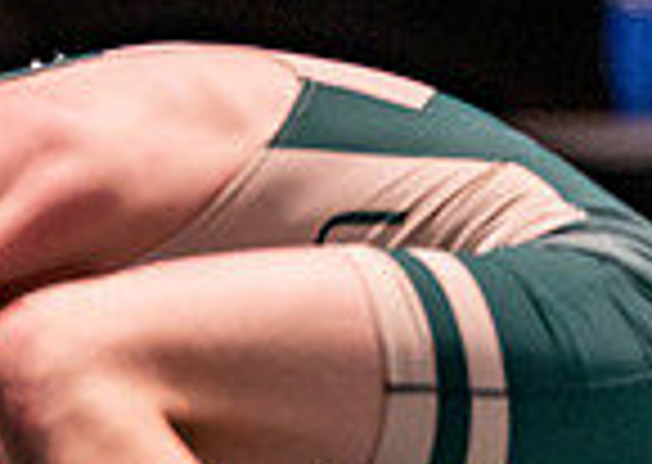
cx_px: -477
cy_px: 383
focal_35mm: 567
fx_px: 10480
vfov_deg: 2.5
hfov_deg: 3.5
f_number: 1.8
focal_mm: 135
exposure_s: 1/800
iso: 2000
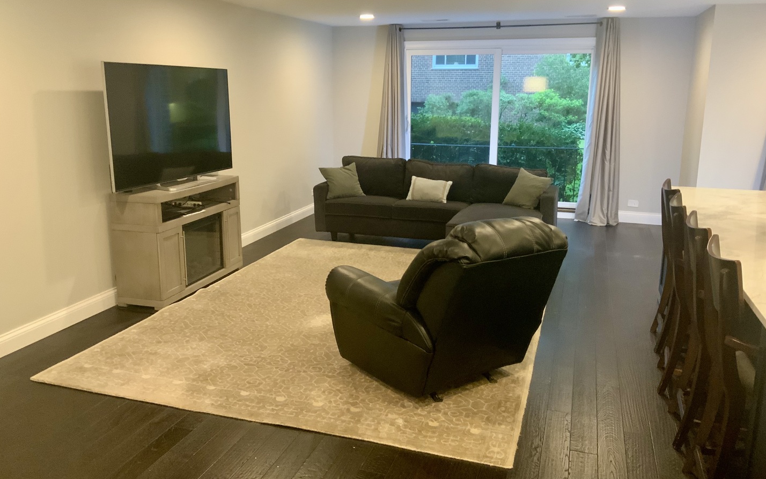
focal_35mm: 31
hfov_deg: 61.2
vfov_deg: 40.6
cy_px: 222
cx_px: 382
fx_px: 647
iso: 250
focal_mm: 3
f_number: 1.8
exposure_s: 1/40
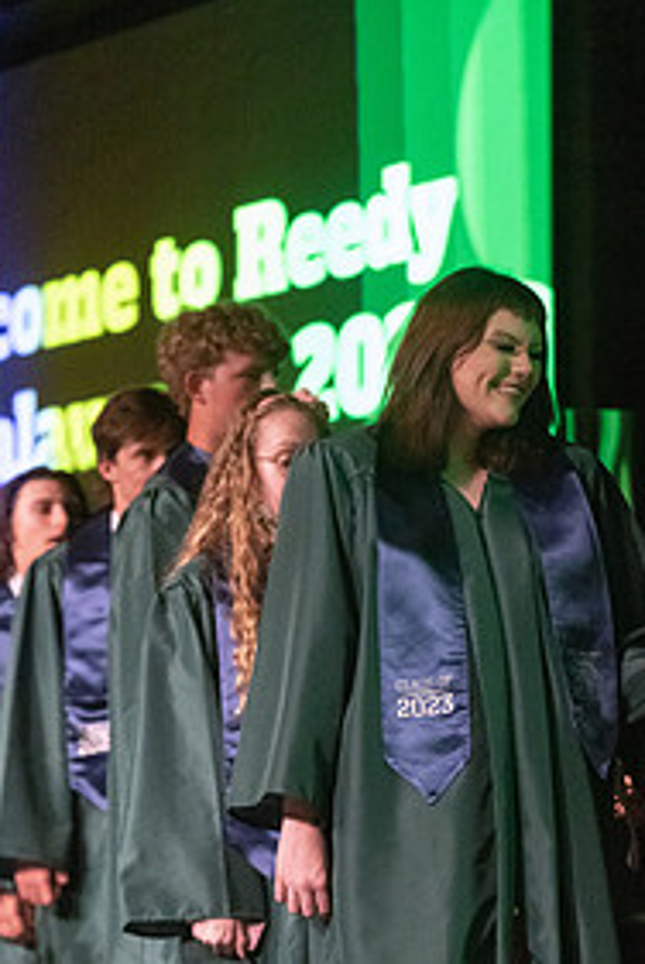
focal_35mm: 152
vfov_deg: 13.5
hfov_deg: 9.0
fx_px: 4075
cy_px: 707
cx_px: 508
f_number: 2.8
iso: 16000
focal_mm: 95
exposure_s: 1/1000
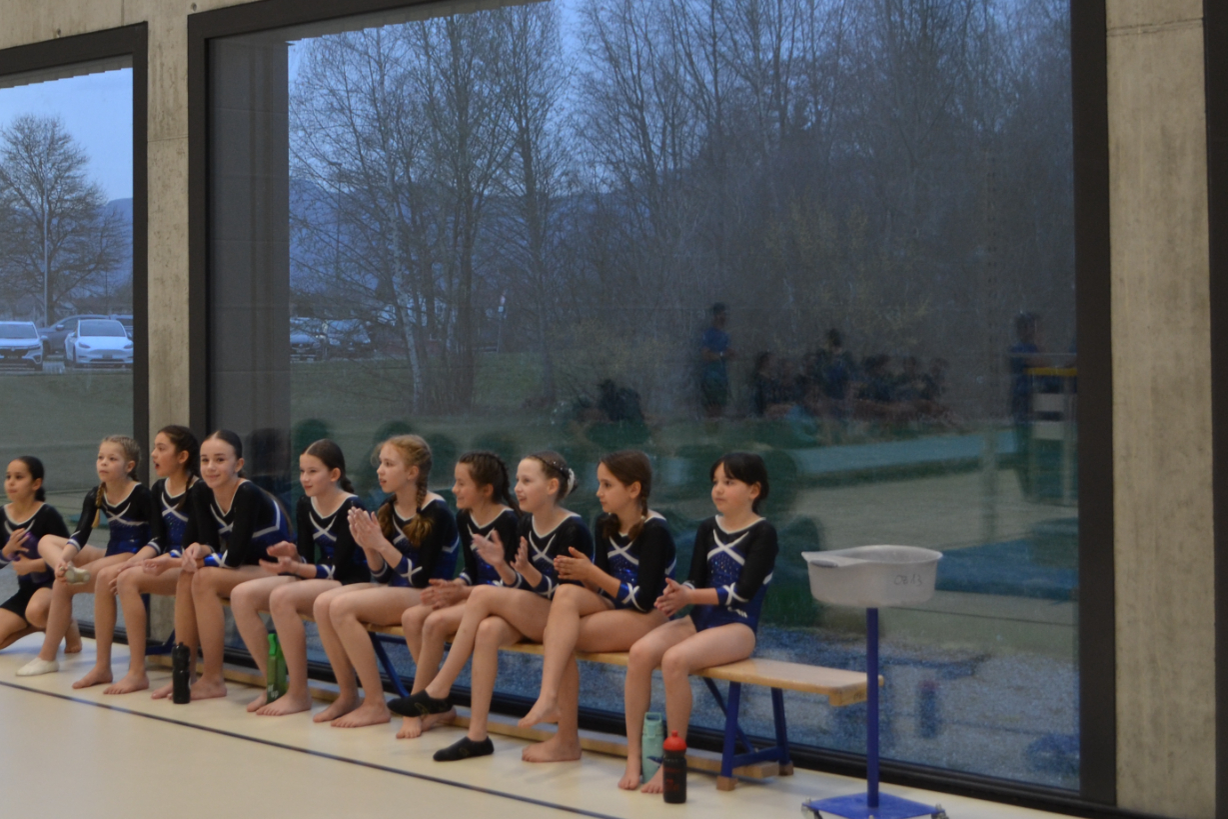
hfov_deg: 33.1
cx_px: 418
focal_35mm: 60
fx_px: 2046
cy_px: 250
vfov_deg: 22.5
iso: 400
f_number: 4
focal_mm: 24
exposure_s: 1/60
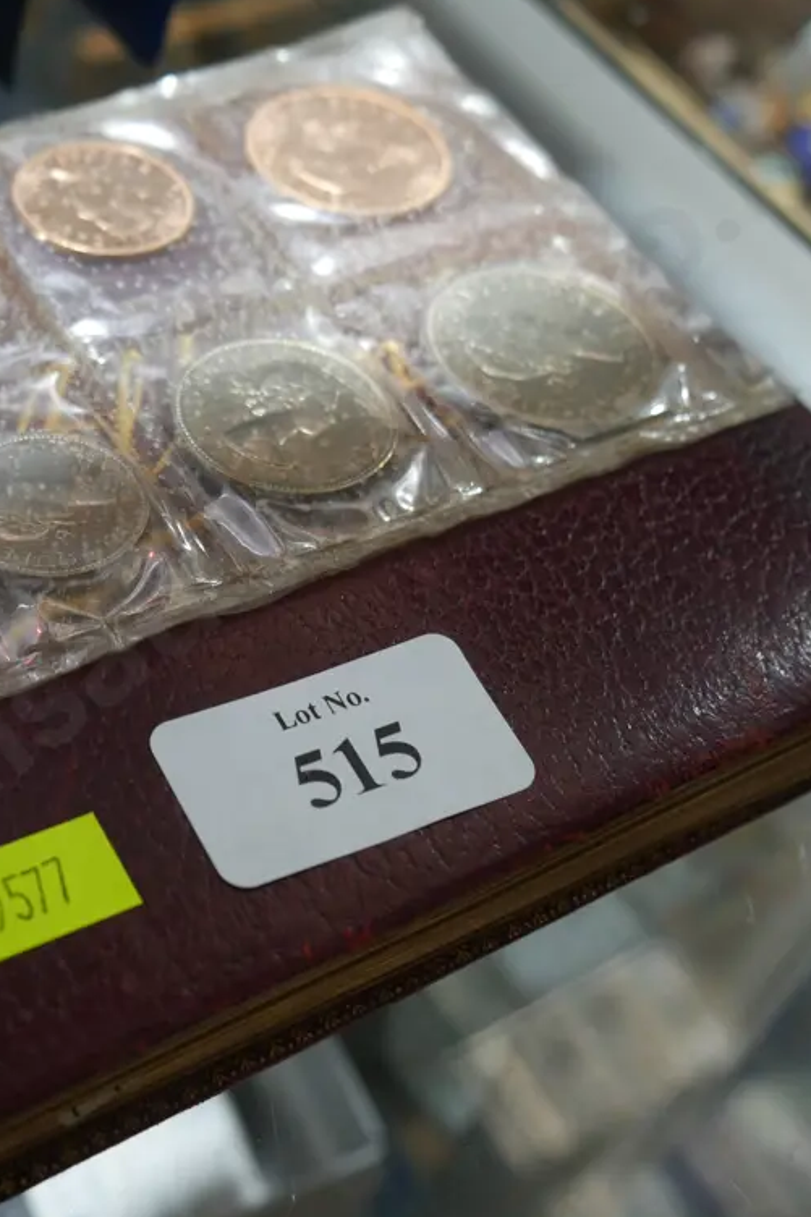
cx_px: 185
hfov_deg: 26.1
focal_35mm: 51
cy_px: 604
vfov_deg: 38.9
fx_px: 1724
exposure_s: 1/60
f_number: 4
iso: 500
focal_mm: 18
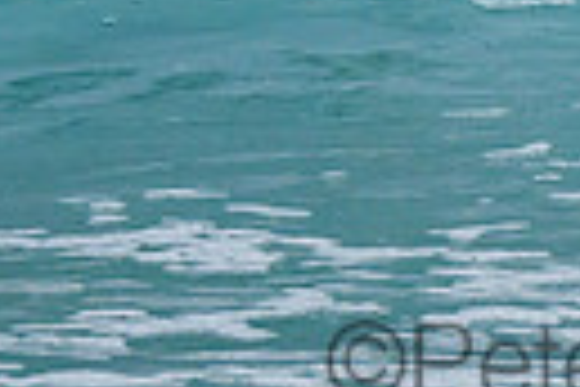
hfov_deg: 0.8
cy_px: -409
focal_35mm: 2474
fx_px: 39856
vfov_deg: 0.6
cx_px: 930
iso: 500
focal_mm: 400
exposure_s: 1/2000
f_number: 9
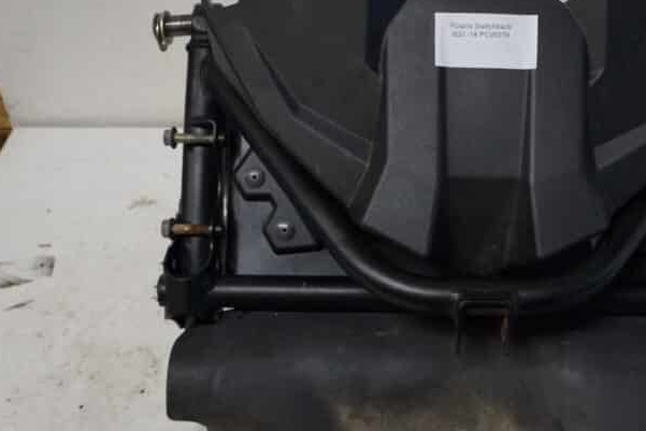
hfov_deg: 41.7
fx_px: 826
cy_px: 213
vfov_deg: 29.3
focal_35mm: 46
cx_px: 466
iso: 2000
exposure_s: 1/60
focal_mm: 18
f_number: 5
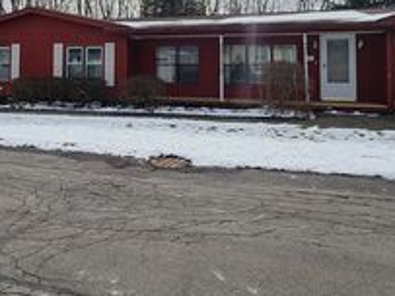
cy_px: 56
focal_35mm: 32
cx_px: 156
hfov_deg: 56.4
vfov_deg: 42.0
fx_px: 365
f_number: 2.2
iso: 50
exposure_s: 1/5002
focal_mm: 2.2
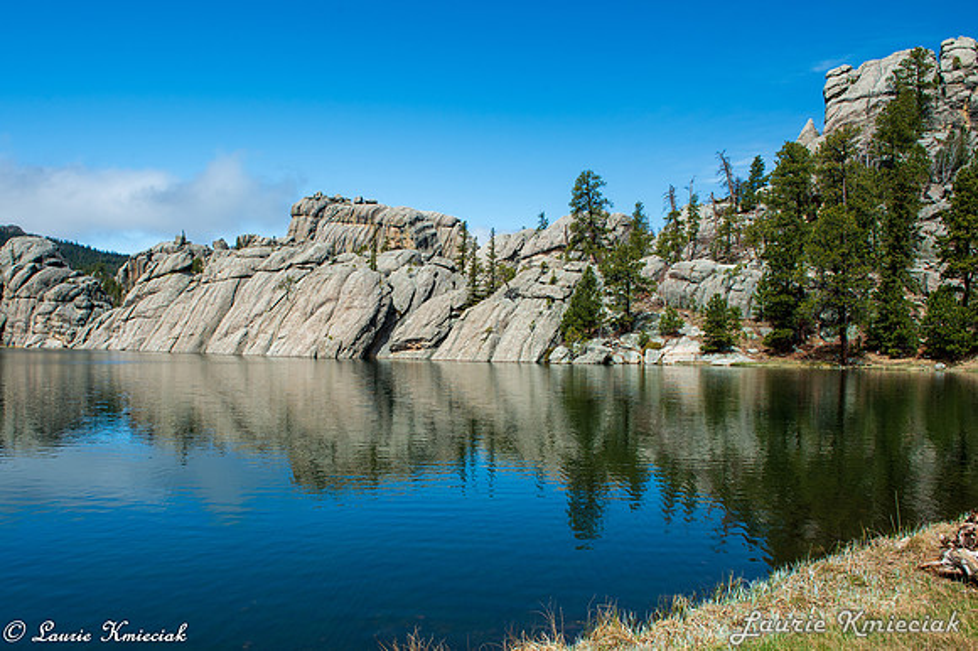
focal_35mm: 26
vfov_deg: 49.1
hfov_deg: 68.9
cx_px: 444
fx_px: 711
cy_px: 355
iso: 200
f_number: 11
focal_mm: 24
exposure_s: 1/400
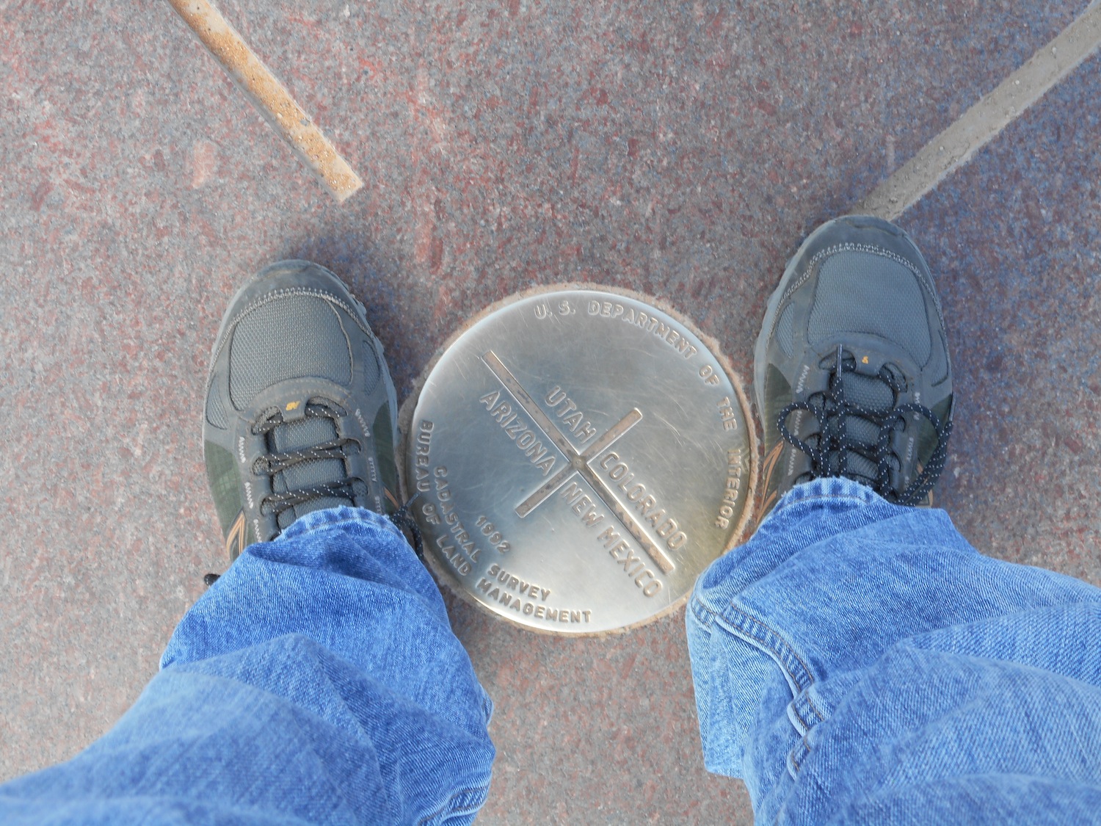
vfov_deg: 24.8
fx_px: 1877
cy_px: 413
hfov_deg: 32.7
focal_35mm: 59
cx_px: 550
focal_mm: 10.5
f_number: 5.1
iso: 80
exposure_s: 1/50
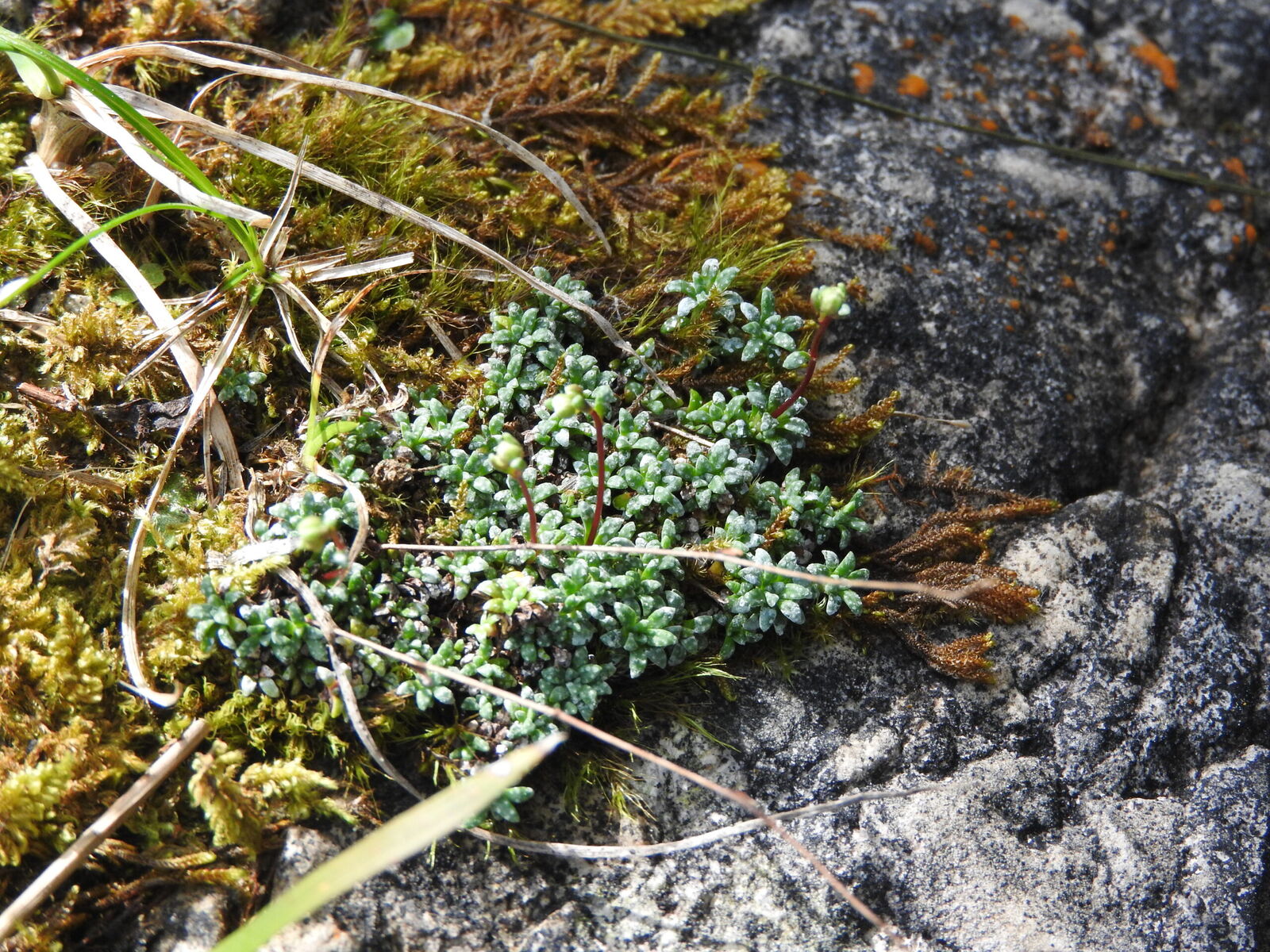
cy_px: 476
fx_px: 3119
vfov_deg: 17.4
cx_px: 635
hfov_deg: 23.0
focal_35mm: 85
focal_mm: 15.2
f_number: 4.5
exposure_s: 1/250
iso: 220
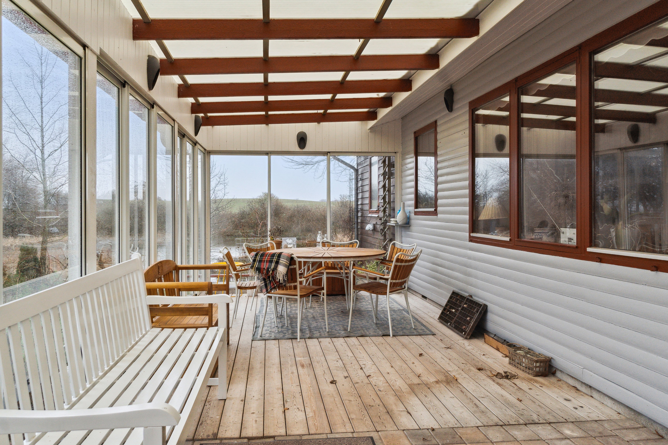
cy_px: 222
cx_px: 334
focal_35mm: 27
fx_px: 501
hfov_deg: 67.4
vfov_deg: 47.9
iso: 200
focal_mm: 18
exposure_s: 1/100
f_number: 8
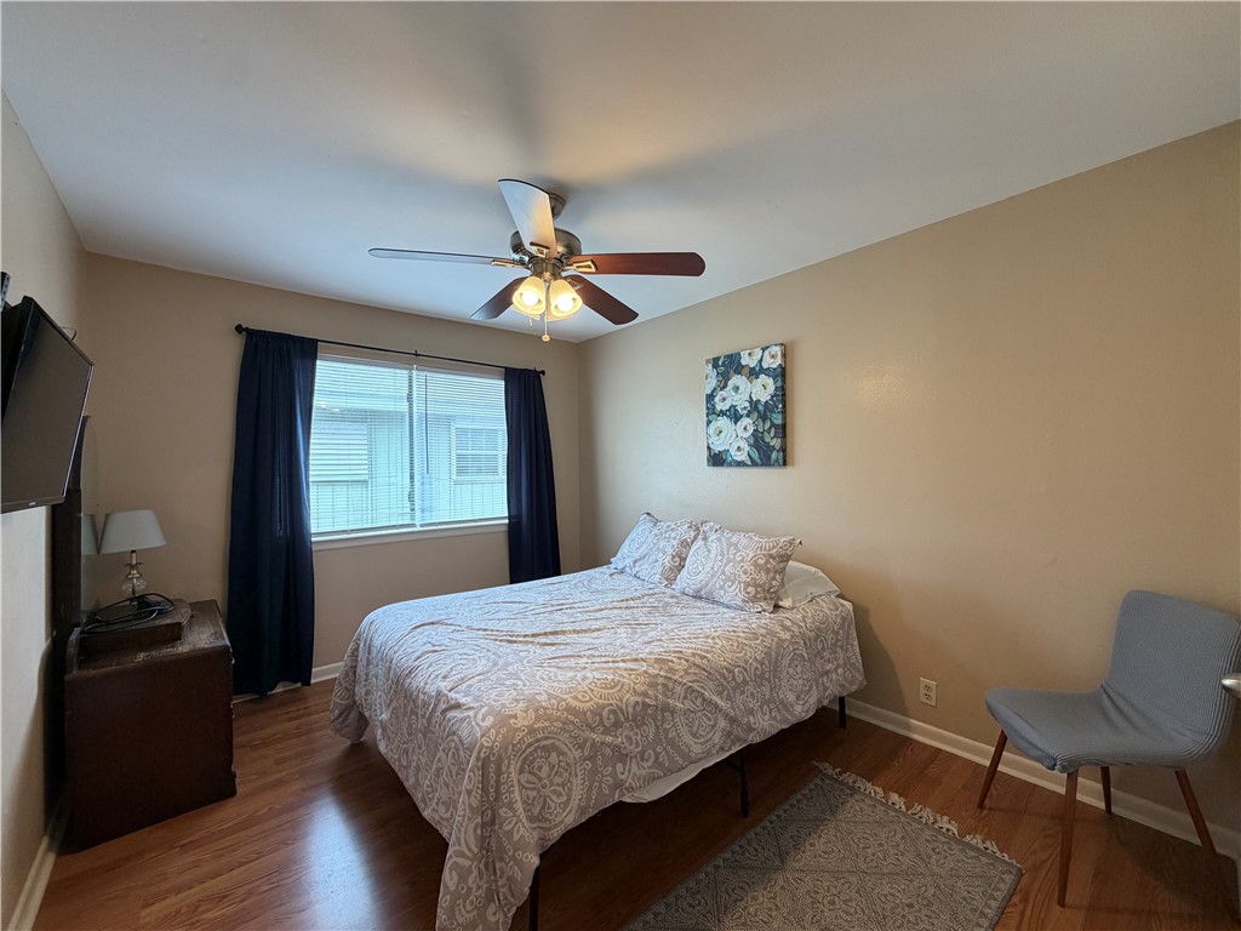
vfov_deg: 85.7
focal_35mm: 14
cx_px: 620
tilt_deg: +0.3
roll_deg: +0.3
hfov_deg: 102.1
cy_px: 466
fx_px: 502
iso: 160
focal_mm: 2.22
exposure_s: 1/120
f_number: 2.2
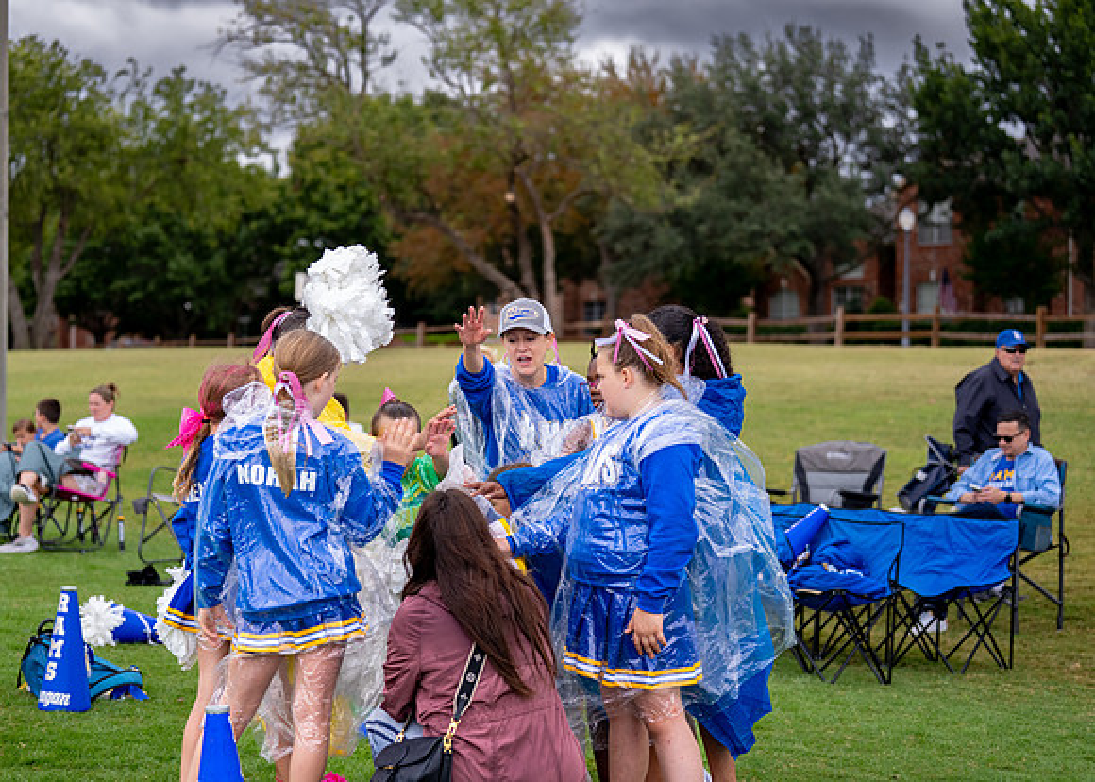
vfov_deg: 18.6
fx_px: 2388
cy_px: 390
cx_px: 492
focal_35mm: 77
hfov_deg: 25.8
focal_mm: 70
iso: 500
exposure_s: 1/1250
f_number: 2.8
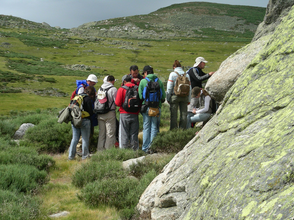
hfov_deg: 24.7
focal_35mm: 79
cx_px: 147
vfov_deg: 18.7
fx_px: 671
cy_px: 110
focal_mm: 13.2
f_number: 4
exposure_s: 1/726
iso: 50
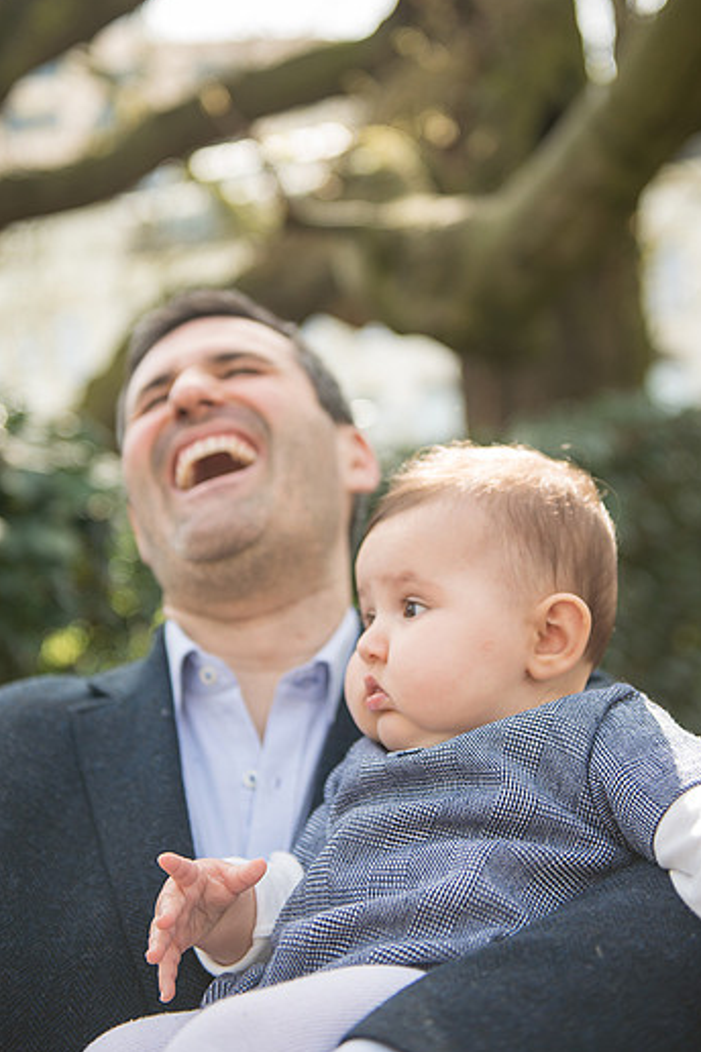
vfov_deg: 36.8
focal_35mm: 54
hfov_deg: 25.1
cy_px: 481
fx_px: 1577
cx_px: 341
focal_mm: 48
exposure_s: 1/250
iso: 100
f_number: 2.8
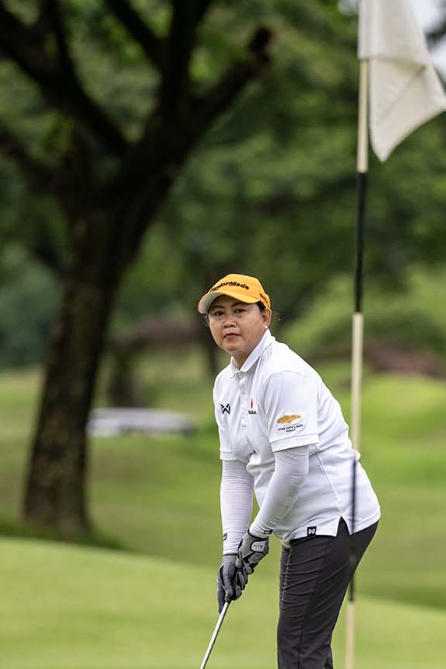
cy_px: 409
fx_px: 6227
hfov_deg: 4.1
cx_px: 335
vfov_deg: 6.2
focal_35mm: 335
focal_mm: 200
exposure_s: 1/2000
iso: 720
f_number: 2.8
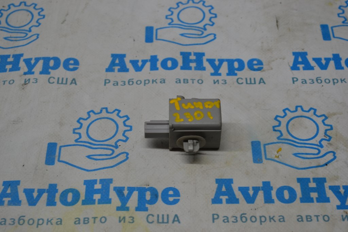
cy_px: 116
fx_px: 653
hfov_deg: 29.9
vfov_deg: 20.2
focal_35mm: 68
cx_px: 174
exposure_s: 1/125
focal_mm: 45
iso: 320
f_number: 5.6
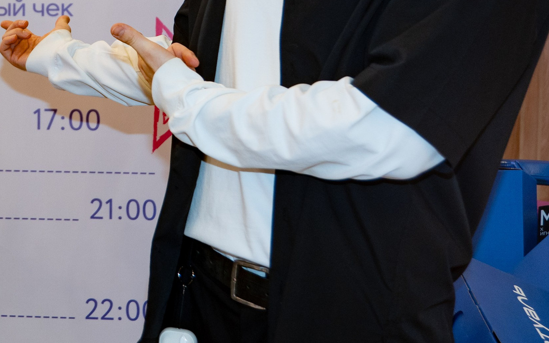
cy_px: -12
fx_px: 1242
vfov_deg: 15.4
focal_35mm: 83
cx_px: -98
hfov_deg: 23.0
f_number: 2.8
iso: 400
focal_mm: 22
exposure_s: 1/160
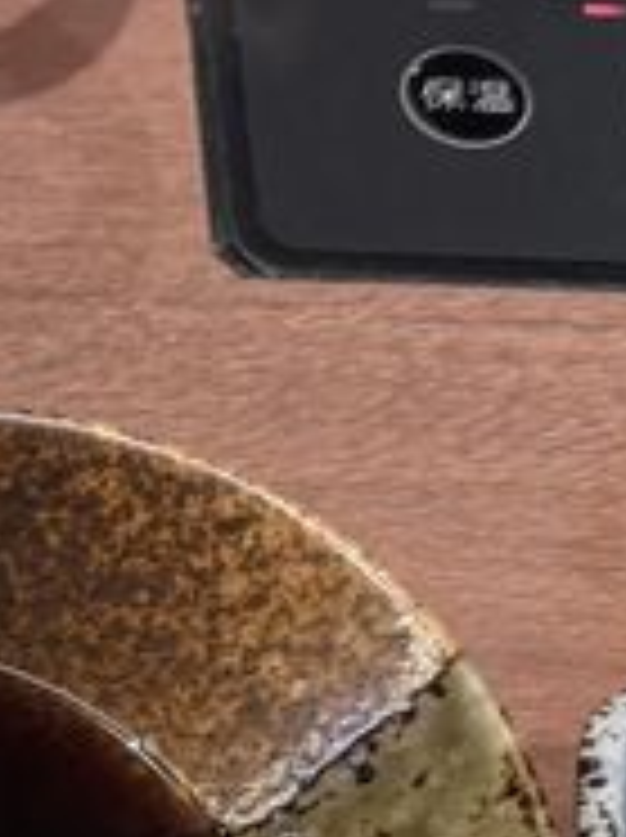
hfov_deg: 8.5
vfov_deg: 12.2
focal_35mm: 155
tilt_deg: -64.4
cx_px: -1013
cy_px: 1224
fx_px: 3746
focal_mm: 6.76
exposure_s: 1/120
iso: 160
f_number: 1.78
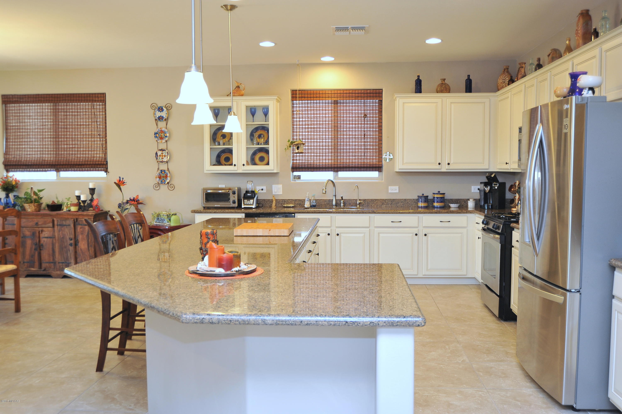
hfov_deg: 54.5
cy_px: 207
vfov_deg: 37.8
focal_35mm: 35
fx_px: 604
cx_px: 311
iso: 640
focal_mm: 35
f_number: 4.5
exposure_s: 1/30
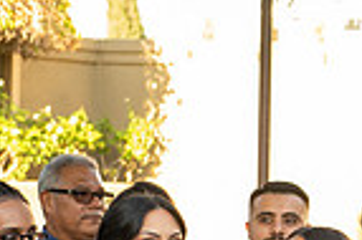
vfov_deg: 4.8
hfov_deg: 7.0
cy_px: 345
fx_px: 2852
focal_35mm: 284
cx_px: 691
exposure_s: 1/125
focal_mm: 70
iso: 500
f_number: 5.6
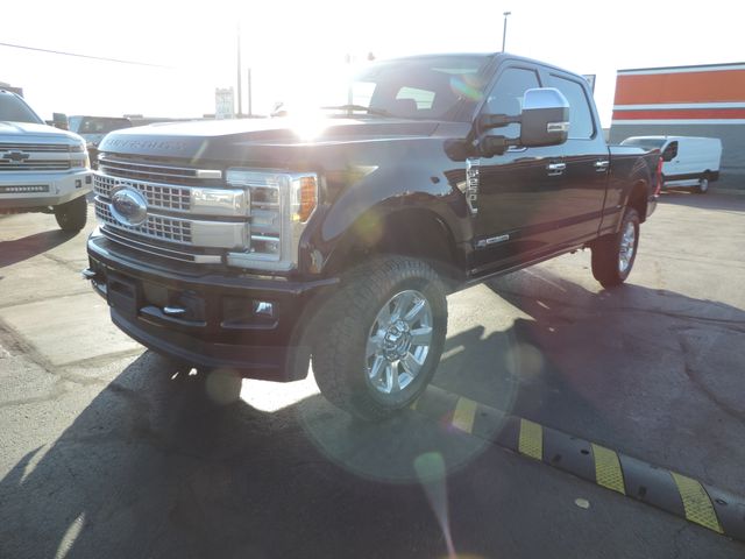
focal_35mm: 24
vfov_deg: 56.8
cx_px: 372
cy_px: 280
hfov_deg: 71.6
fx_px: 517
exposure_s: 1/320
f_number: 3
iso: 80
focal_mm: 4.3
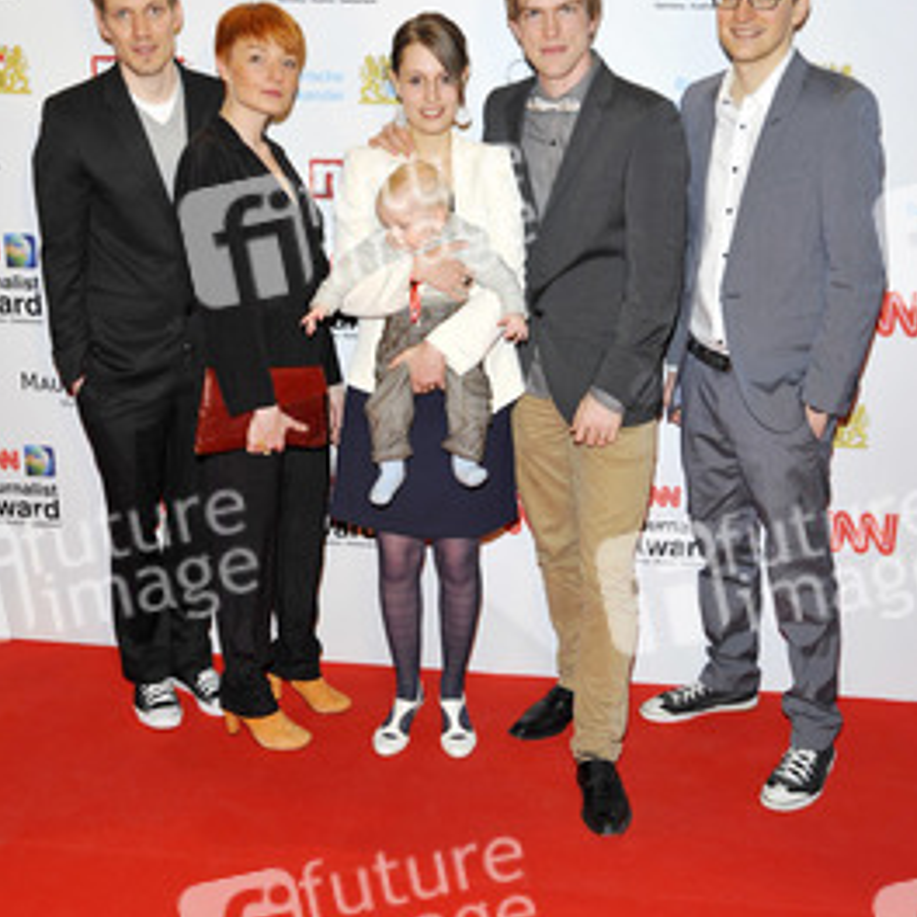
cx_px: 460
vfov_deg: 37.5
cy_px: 399
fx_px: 1349
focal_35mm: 45
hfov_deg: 37.6
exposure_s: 1/250
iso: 640
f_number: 6.3
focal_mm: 35
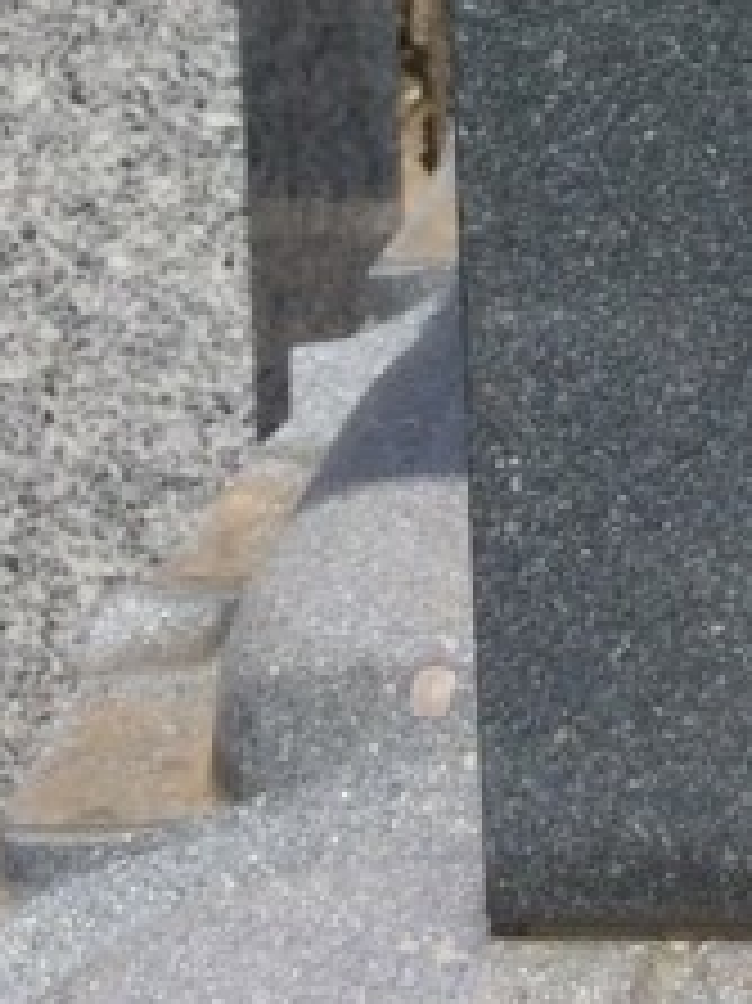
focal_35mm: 133
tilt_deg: -13.5
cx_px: 1423
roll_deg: +2.5
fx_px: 3856
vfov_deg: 13.2
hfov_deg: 10.4
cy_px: -869
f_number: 2.2
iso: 32
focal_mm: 4.15
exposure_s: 1/1953
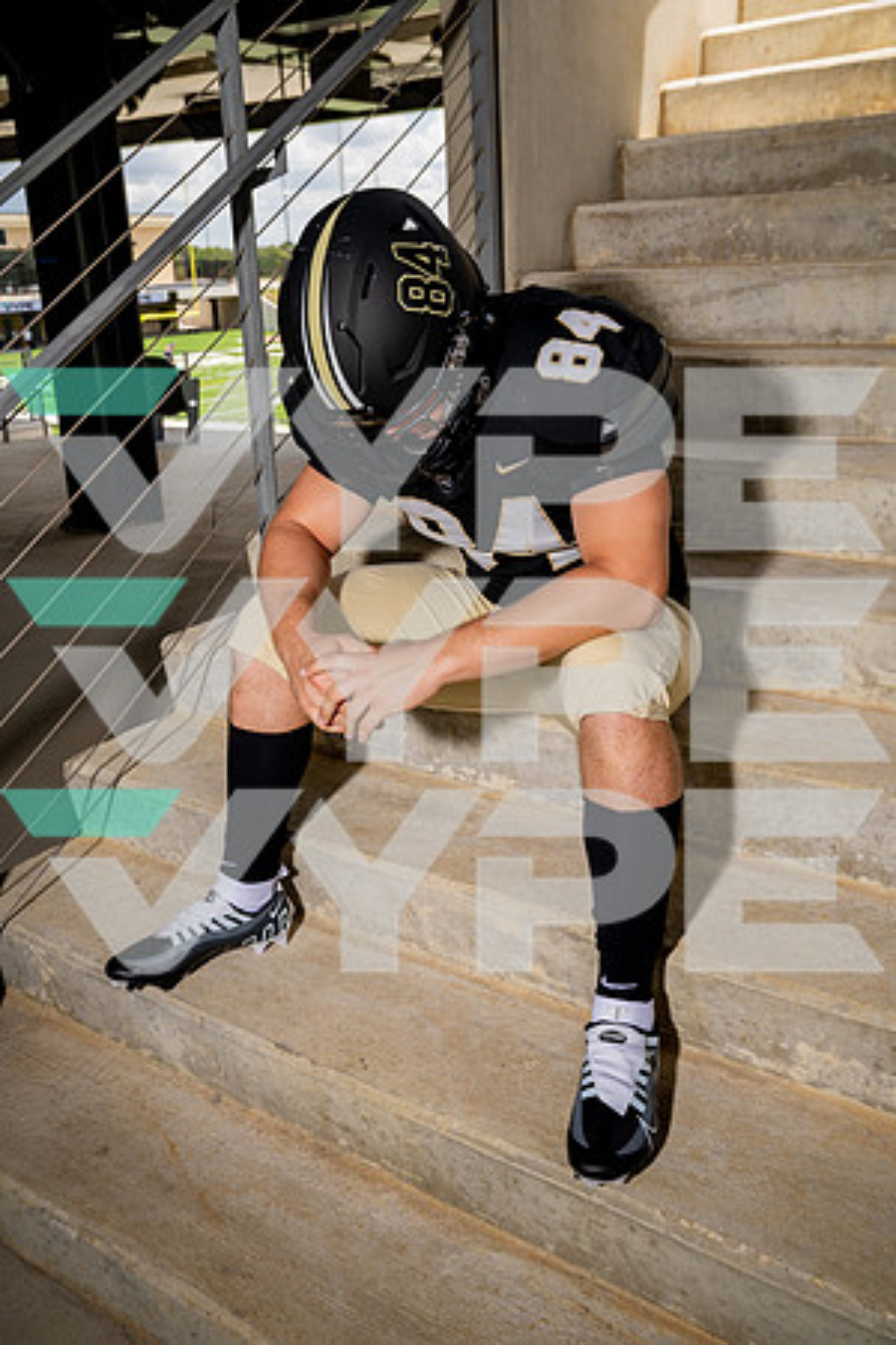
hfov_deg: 41.1
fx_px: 1195
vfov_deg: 58.7
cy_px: 672
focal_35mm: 32
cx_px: 448
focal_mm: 32
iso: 100
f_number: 6.3
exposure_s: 1/250
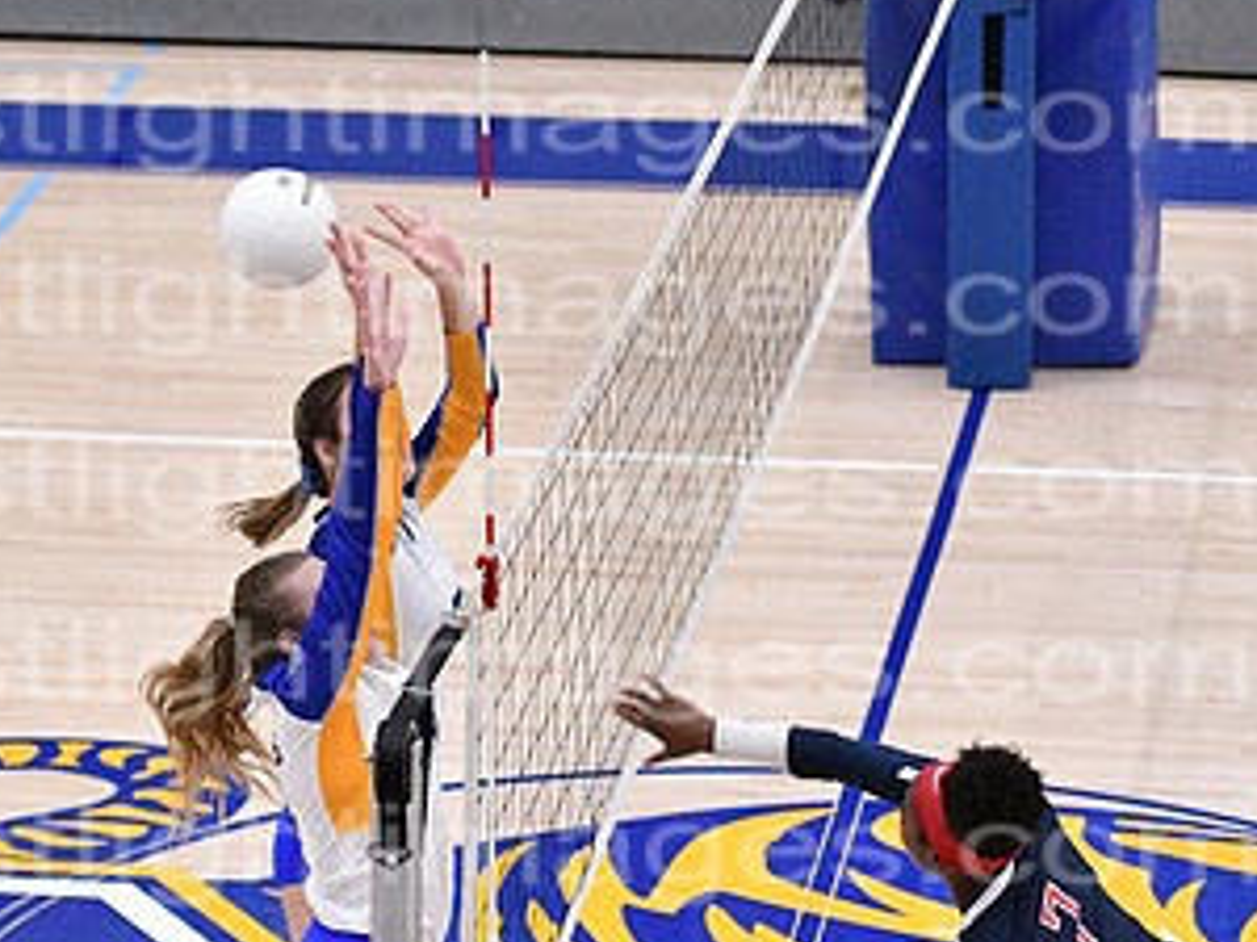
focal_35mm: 223
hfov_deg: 8.9
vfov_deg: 6.7
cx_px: 310
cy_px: 580
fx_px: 8098
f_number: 3.2
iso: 6400
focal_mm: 80
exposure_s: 1/1000
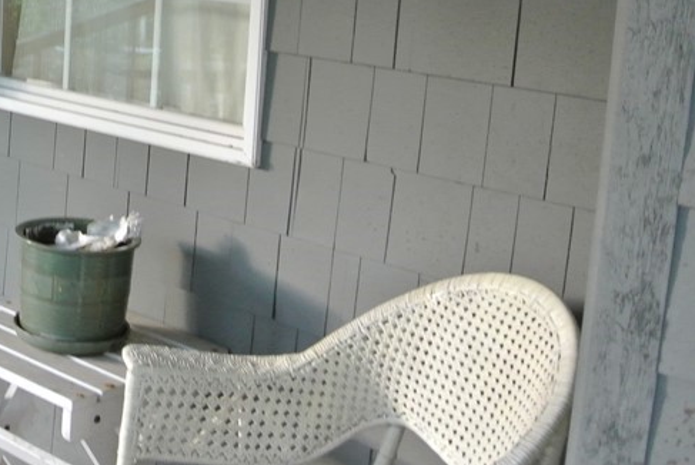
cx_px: -68
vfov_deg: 22.1
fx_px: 1160
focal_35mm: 60
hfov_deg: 30.0
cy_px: 46
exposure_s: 1/30
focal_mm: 10
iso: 800
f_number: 3.5
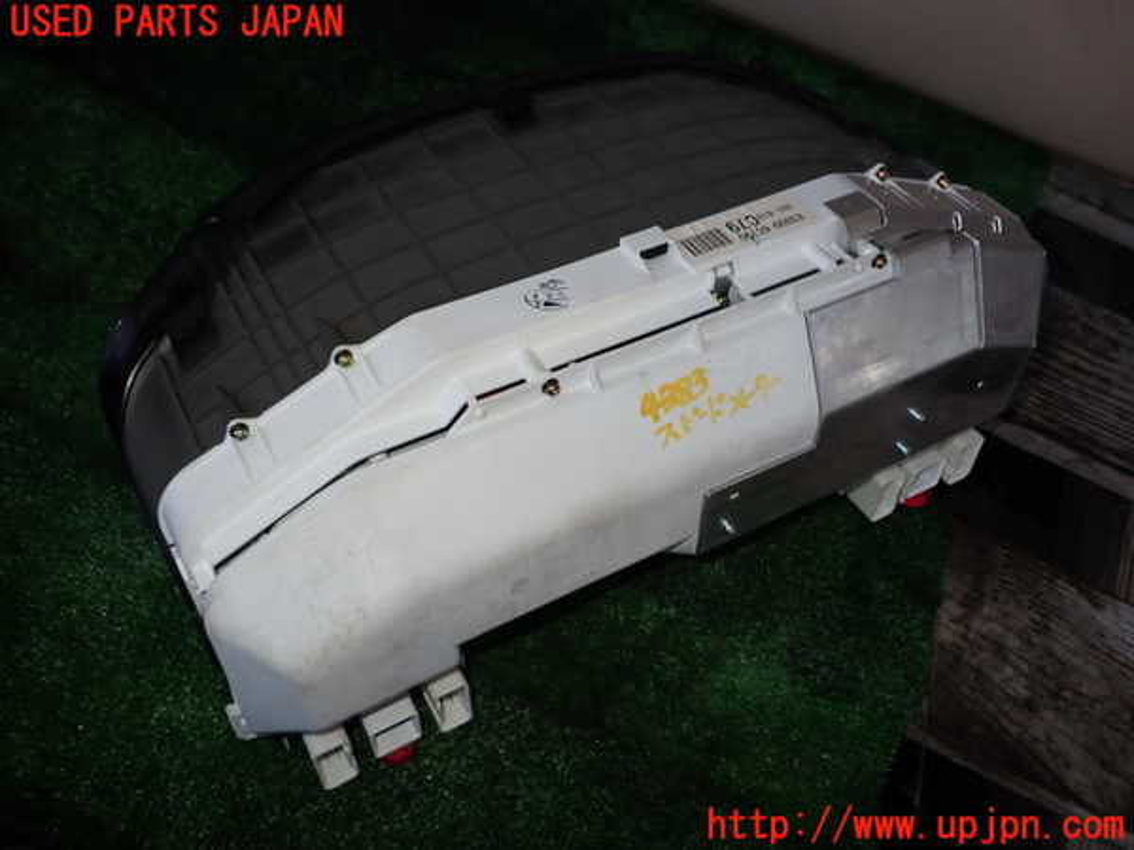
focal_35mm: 30
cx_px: 567
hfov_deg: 60.0
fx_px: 983
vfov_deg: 46.8
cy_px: 425
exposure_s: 1/60
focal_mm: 5.4
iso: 100
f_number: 6.3
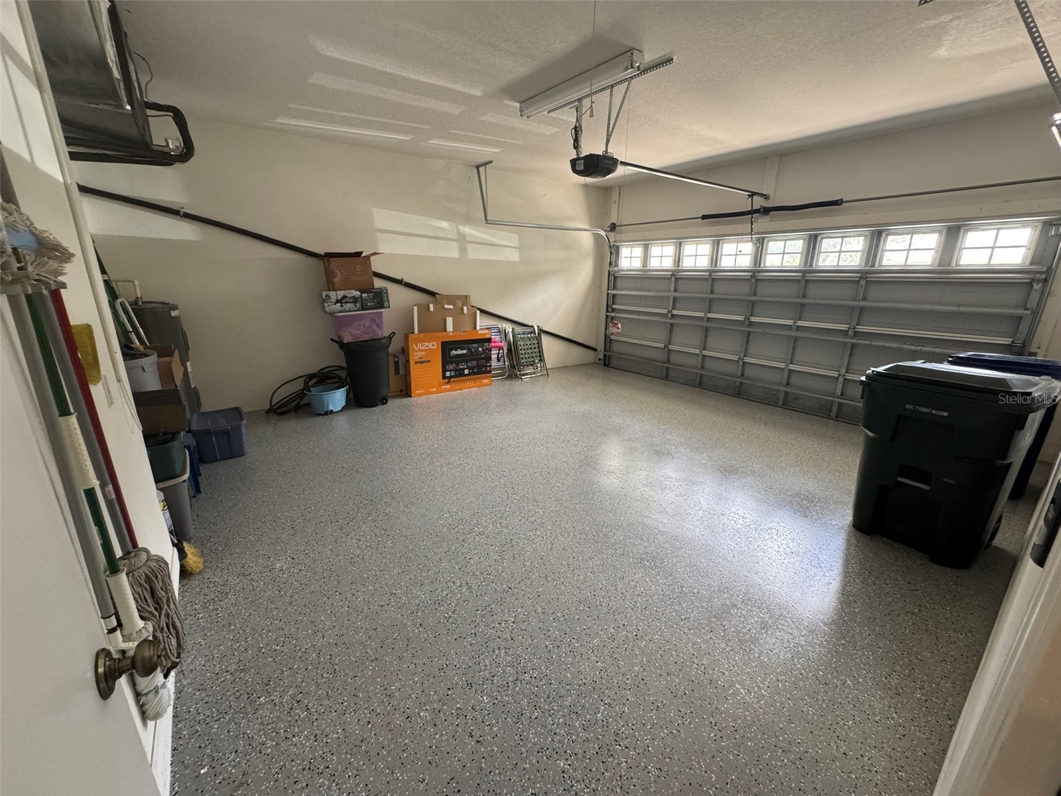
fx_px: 429
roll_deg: -1.1
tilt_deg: -16.7
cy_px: 398
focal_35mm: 14
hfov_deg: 102.1
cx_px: 530
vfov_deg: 85.7
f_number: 2.2
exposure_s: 1/120
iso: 320
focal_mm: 2.22
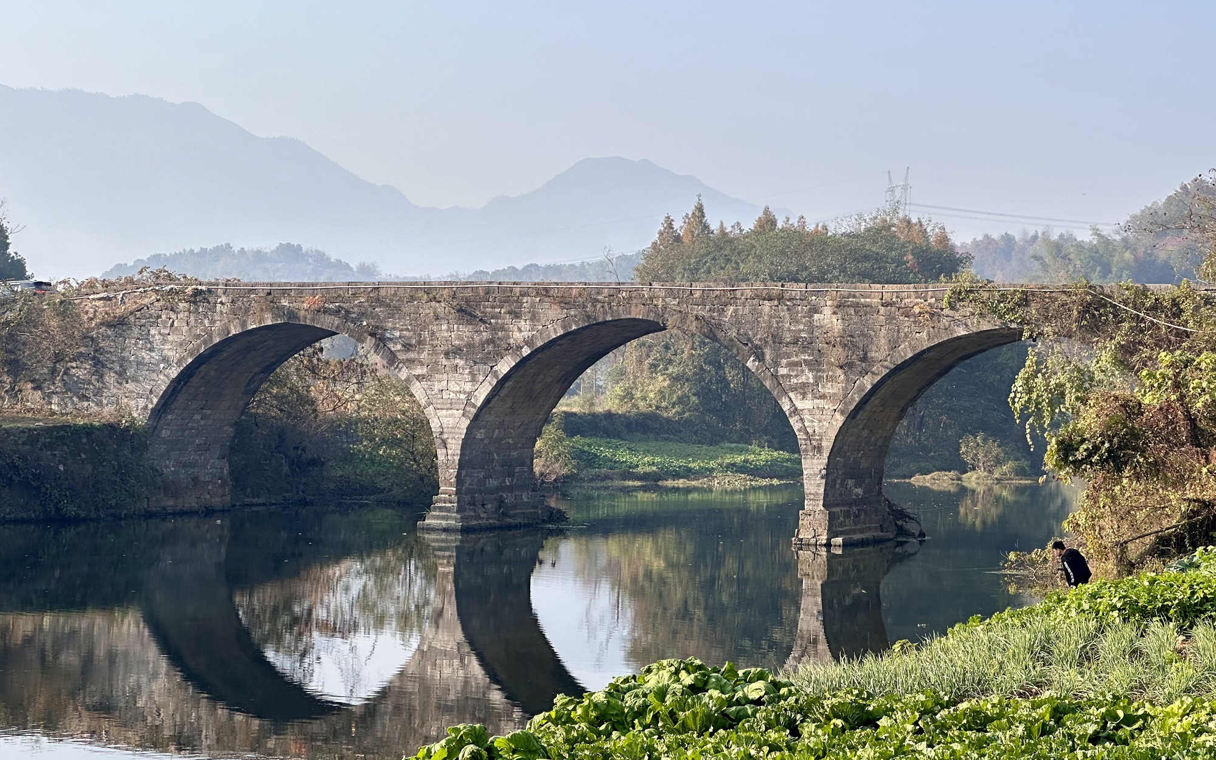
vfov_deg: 15.9
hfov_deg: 25.2
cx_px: 610
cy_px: 331
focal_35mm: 82
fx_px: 2717
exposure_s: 1/431
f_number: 2.8
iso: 32
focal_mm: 9
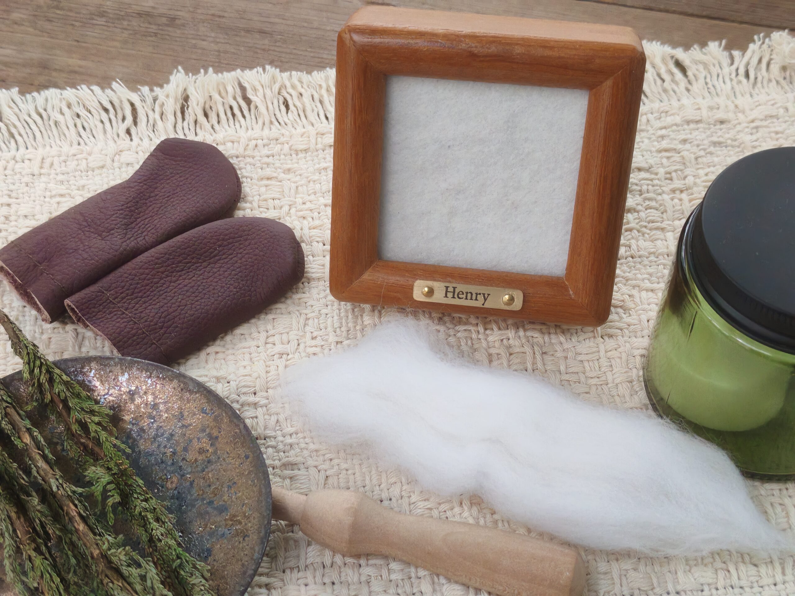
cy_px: 298
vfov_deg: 27.0
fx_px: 1240
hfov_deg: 35.5
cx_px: 398
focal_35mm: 54
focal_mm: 5.52
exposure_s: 1/33
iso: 800
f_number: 1.95
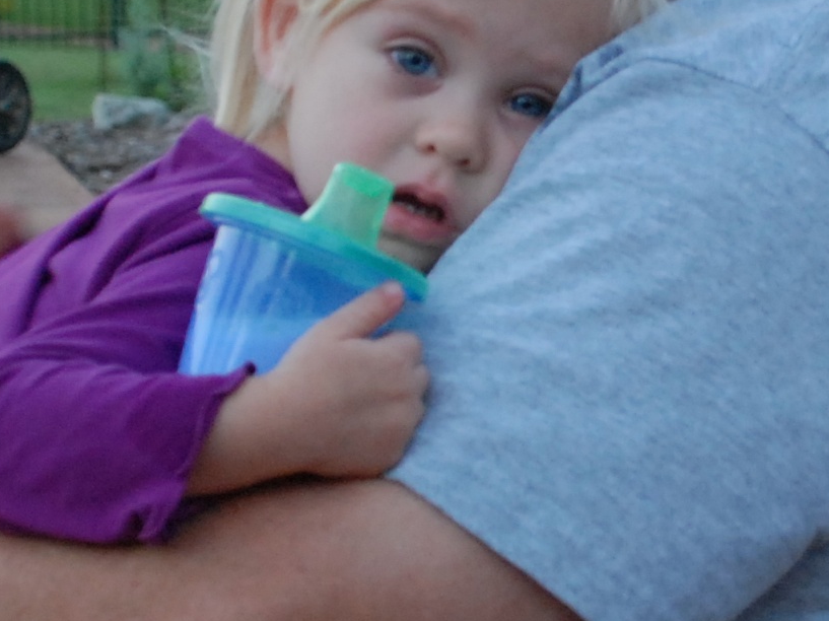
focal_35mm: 212
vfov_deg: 7.0
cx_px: 675
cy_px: 234
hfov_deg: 9.3
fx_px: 5082
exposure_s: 1/30
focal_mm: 31
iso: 560
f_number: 4.2
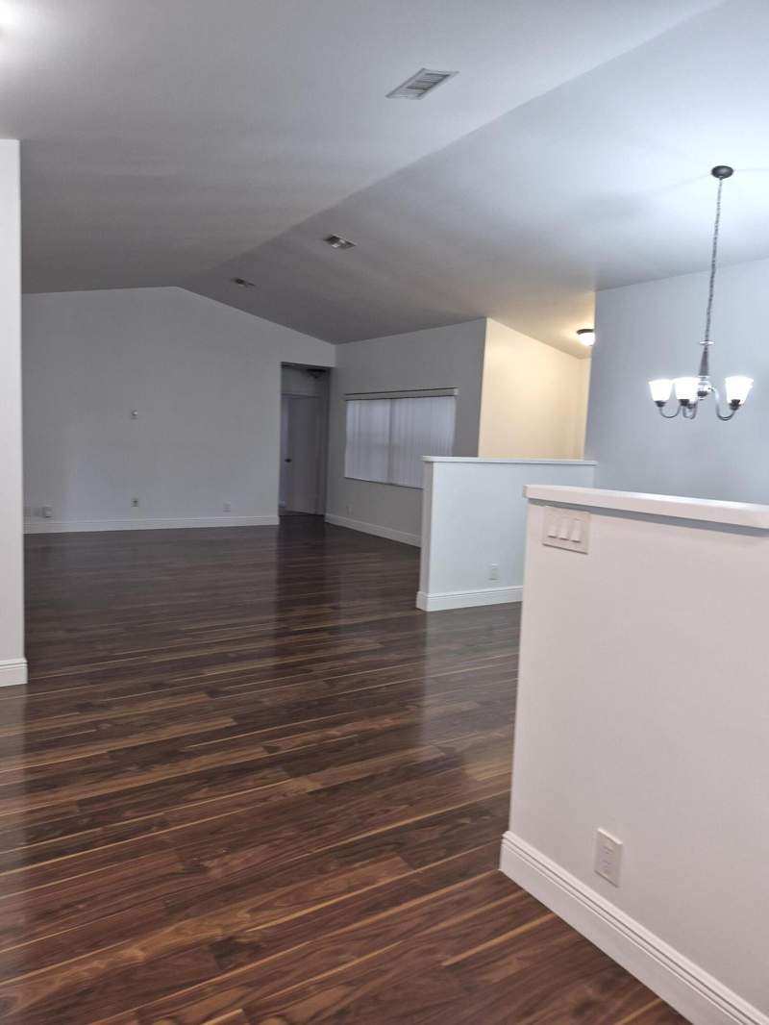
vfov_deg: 73.9
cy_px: 512
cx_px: 384
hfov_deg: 58.9
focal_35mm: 23
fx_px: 681
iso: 100
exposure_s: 1/24
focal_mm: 5.4
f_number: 1.8
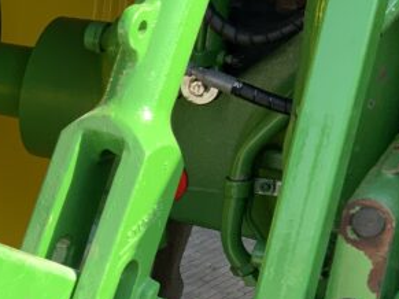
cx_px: -195
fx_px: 1175
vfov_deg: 14.3
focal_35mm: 102
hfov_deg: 17.4
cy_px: 274
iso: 16
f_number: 1.8
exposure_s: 1/270
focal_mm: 3
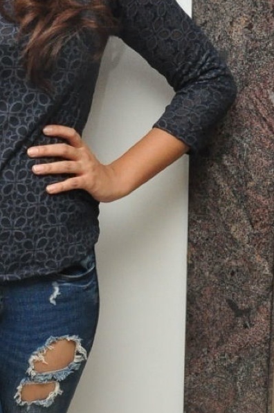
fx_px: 1146
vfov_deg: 20.3
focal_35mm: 100
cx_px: 27
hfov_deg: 13.5
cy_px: 304
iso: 1600
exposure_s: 1/125
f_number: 11
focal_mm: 22
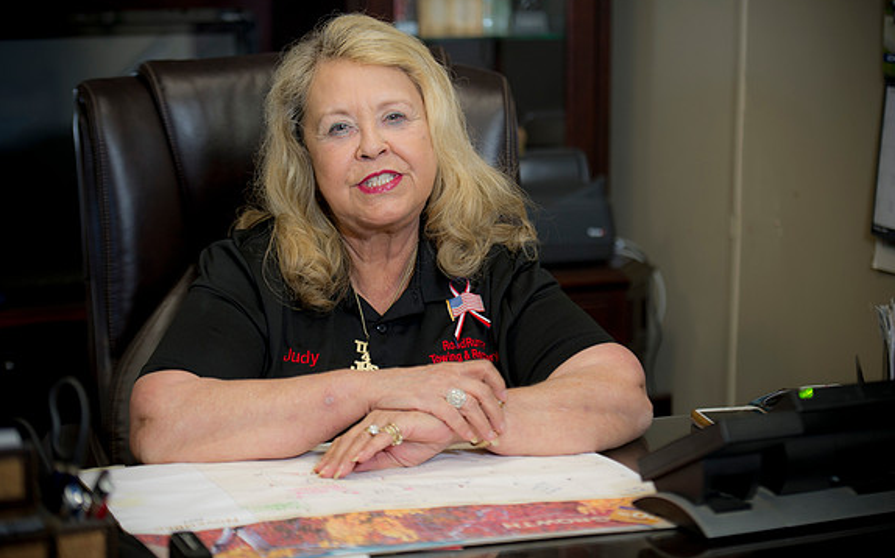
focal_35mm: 103
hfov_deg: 20.2
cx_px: 449
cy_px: 277
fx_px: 2511
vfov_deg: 12.7
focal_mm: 100
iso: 400
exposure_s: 1/80
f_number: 2.8
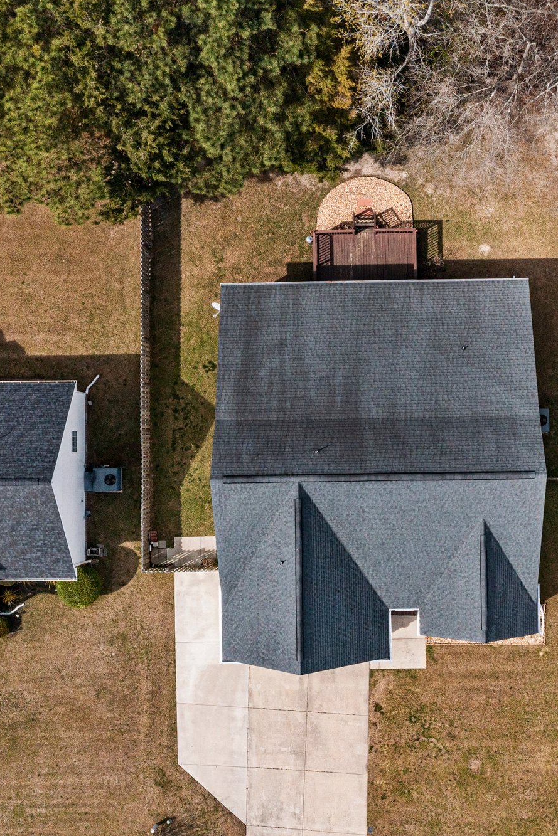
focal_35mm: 43
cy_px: 411
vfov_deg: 45.4
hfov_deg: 31.0
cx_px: 354
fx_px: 999
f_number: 7.1
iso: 100
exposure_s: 1/1250
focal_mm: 10.26
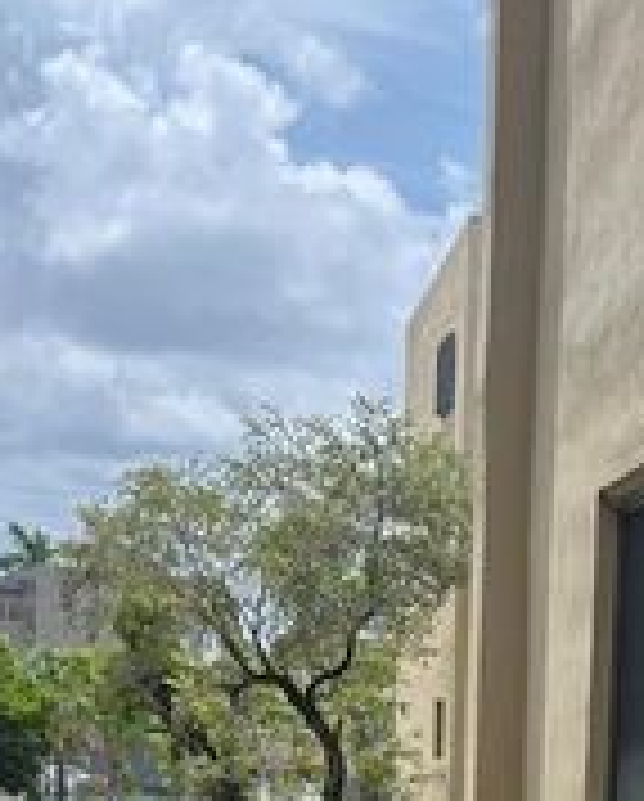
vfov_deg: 18.0
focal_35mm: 95
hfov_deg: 15.6
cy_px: 1195
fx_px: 2258
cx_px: 788
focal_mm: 5.1
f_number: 1.6
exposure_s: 1/2101
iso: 50
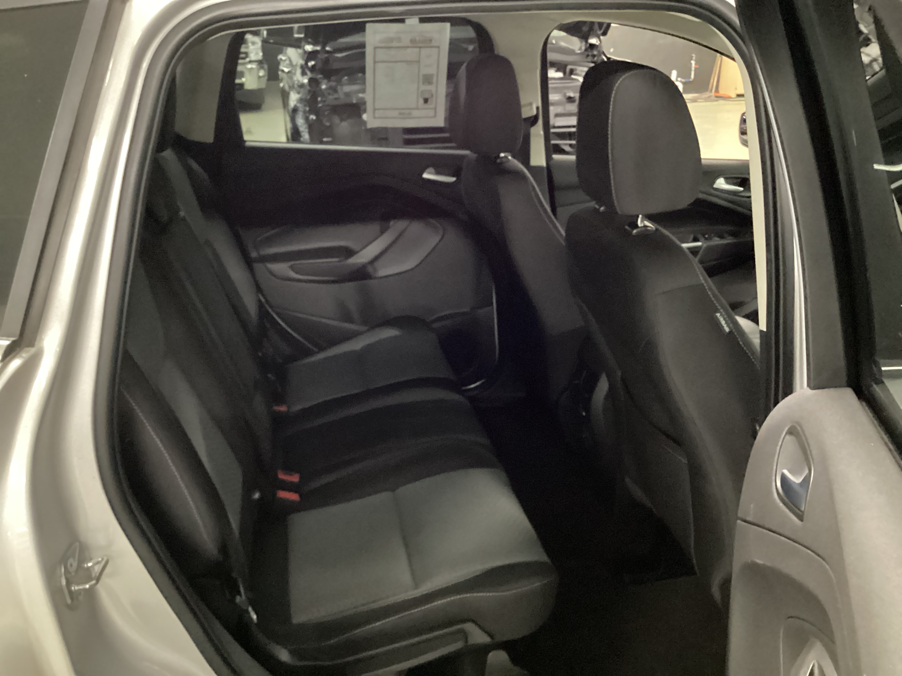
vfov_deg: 45.4
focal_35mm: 31
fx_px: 808
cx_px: 451
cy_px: 338
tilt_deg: -22.9
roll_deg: +0.3
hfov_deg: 58.4
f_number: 2.4
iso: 800
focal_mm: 3.3
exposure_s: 1/15
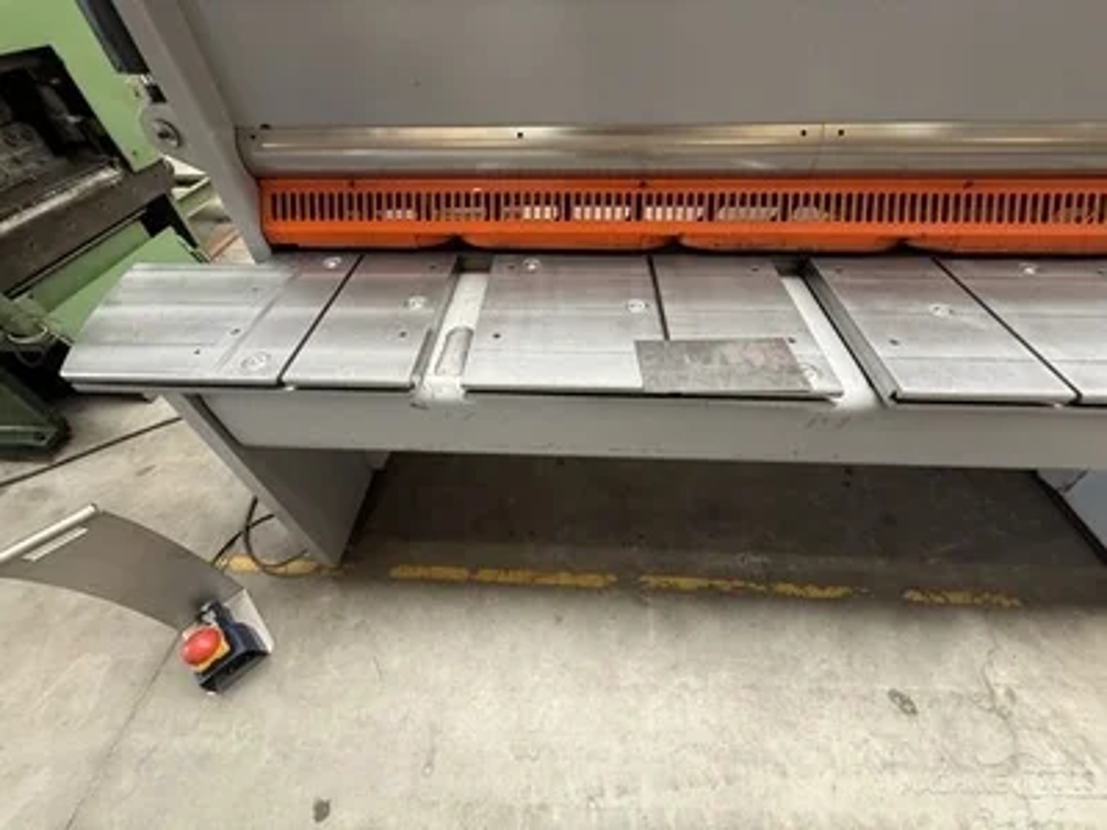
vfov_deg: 85.7
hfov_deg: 102.1
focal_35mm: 14
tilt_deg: -46.2
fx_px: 448
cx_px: 554
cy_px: 415
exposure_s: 1/100
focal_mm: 2.22
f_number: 2.2
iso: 250
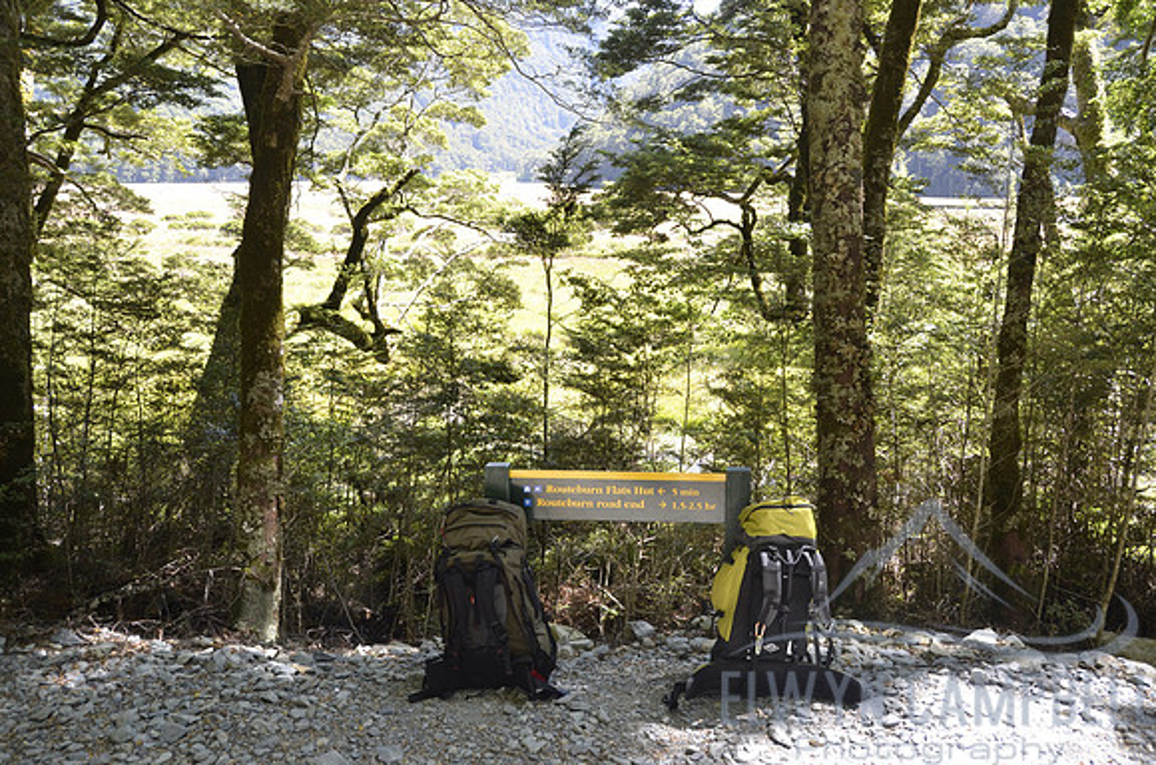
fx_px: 1057
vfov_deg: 39.8
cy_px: 382
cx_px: 578
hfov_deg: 57.3
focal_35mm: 33
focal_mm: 22
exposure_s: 1/125
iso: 360
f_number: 5.6
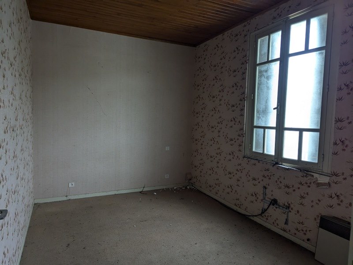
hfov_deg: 71.5
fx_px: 245
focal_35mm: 24
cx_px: 176
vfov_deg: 56.9
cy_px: 132
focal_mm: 6.81
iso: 259
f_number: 1.85
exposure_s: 1/131
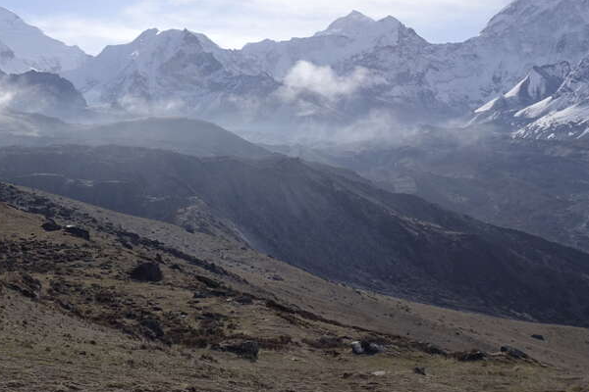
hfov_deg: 39.3
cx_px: 109
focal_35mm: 48
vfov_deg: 27.0
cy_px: 29
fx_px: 785
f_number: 5.6
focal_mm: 8.8
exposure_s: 1/125
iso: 125
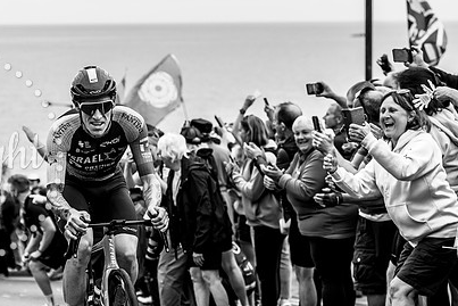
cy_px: 98
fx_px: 1451
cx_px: 133
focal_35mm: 114
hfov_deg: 17.9
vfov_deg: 12.0
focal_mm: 70
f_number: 3.5
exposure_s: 1/1000
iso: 320
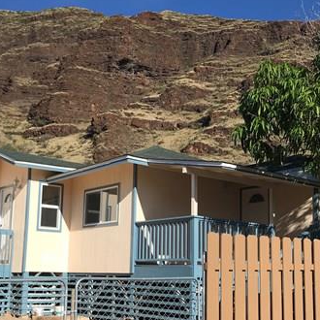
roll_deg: -1.4
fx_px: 502
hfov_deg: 35.4
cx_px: 165
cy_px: 210
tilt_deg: +8.5
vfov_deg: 35.1
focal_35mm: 48
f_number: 1.8
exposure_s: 1/3425
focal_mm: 3.99
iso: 20
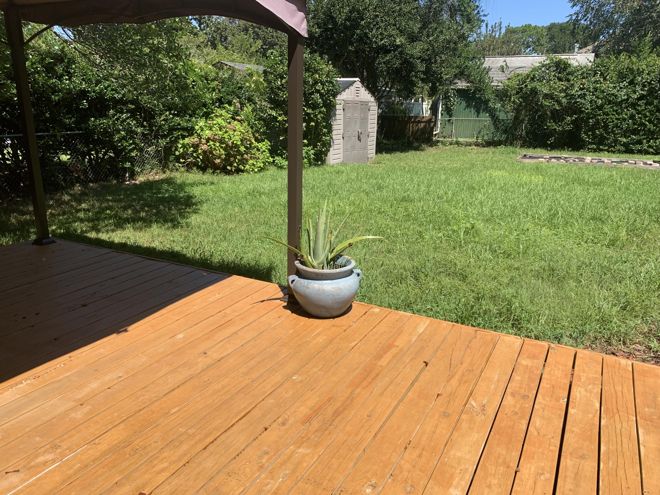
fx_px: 496
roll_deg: -1.5
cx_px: 330
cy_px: 248
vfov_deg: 53.1
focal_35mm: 26
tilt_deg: -13.9
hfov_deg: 67.3
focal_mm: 4.25
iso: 25
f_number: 1.8
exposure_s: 1/1250
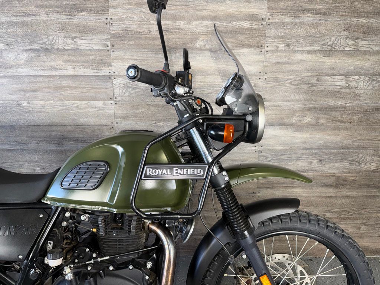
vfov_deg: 56.8
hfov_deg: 71.6
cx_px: 190
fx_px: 263
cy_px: 142
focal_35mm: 24
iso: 64
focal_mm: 6.76
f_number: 1.78
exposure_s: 1/31
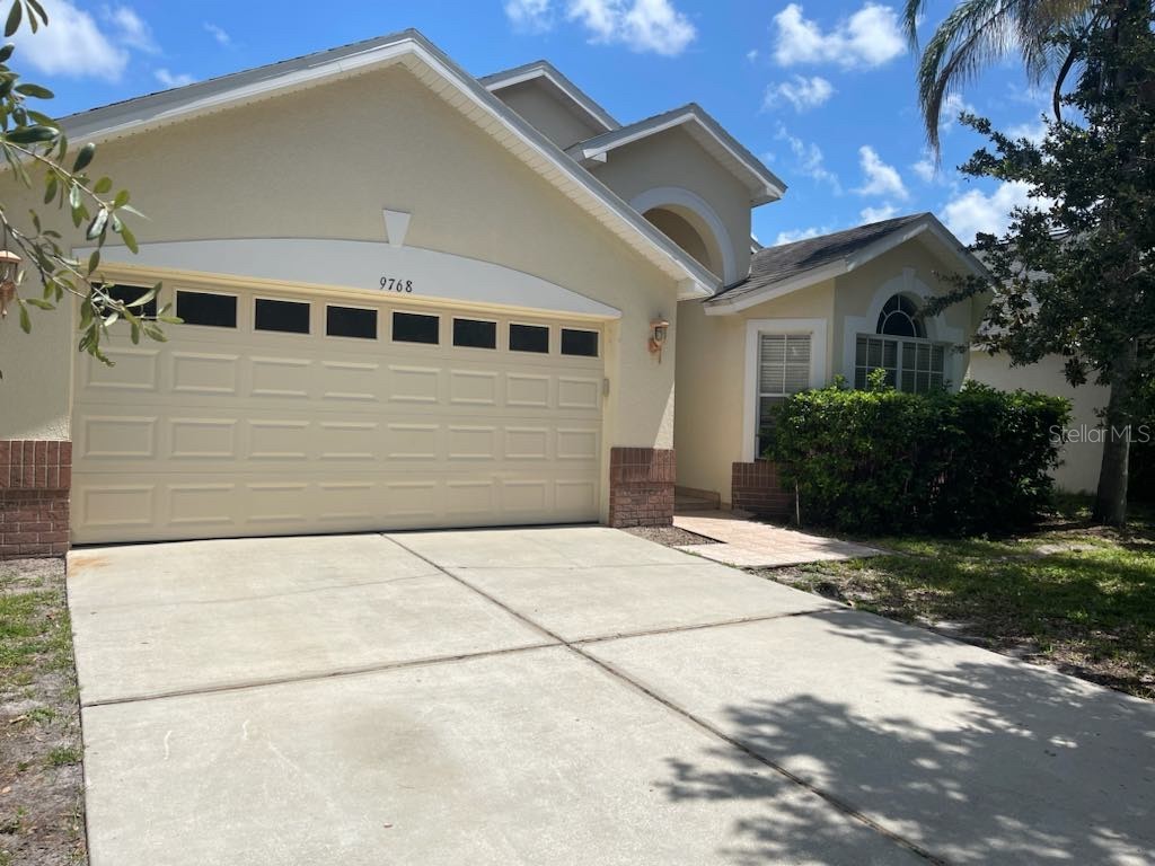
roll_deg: -1.6
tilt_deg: -0.8
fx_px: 834
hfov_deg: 69.4
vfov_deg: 54.9
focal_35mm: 25
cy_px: 433
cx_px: 578
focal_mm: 5.1
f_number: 1.6
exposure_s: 1/5376
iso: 32
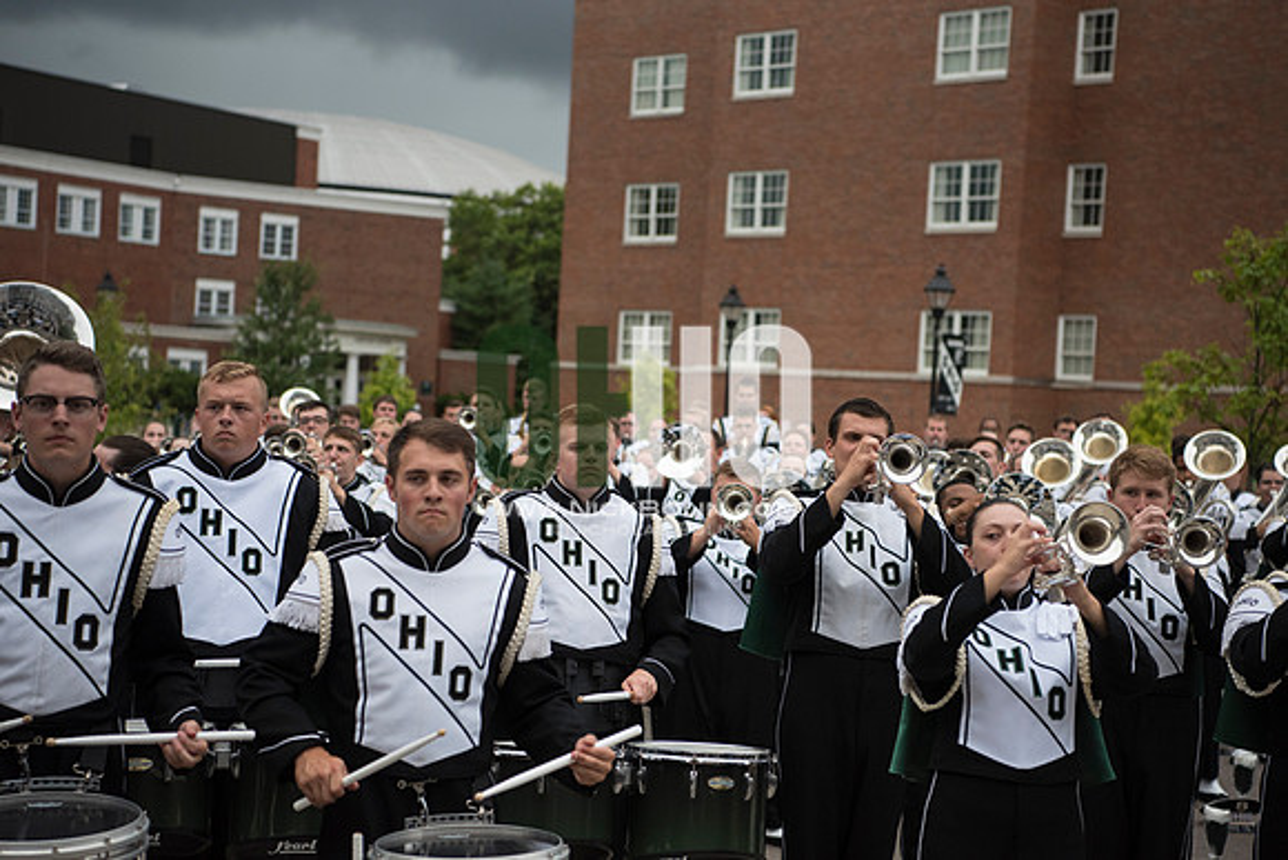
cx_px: 644
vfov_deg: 19.5
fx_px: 2505
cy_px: 430
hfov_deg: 28.8
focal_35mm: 70
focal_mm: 70
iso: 1600
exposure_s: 1/3200
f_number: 3.5
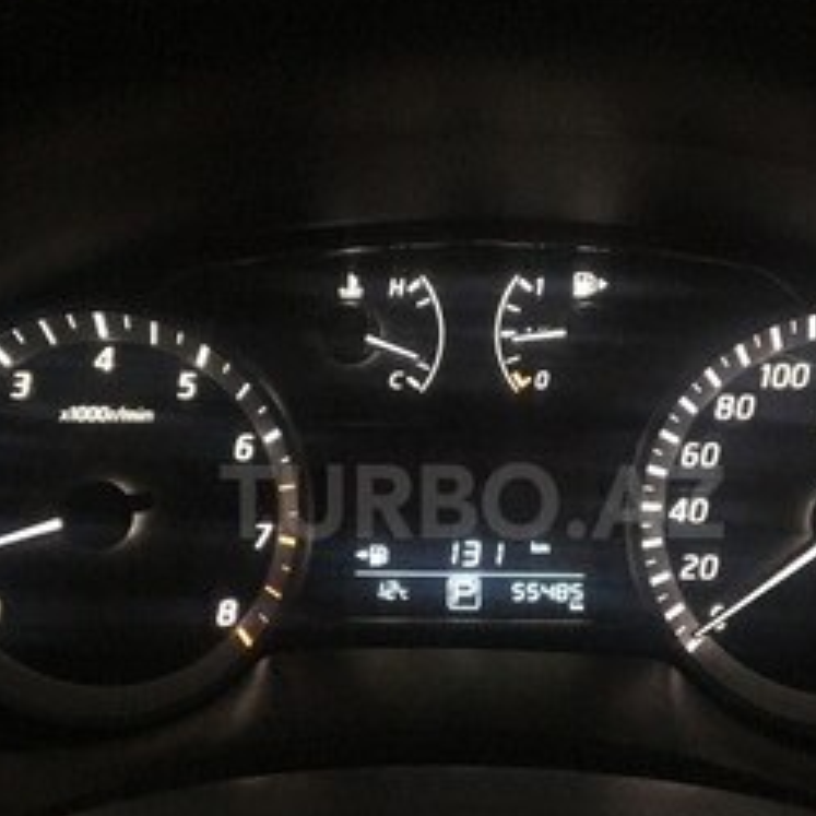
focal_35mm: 51
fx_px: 1360
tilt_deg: -26.1
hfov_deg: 33.3
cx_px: 472
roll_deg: -2.5
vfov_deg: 33.3
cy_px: 501
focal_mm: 4.15
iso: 200
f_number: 2.2
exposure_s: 1/17
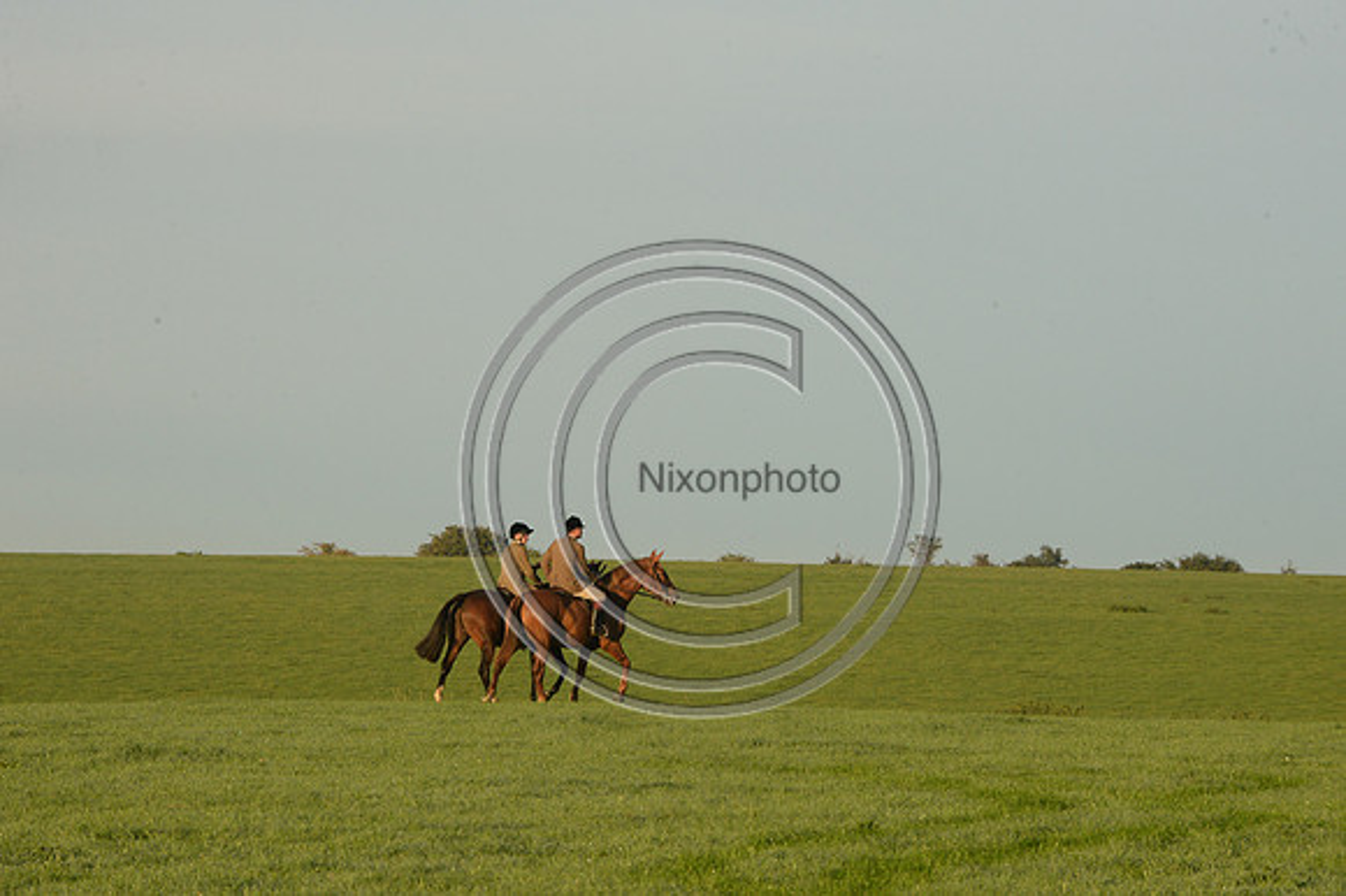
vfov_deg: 6.9
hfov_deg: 10.3
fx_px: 7473
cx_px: 673
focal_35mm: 200
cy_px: 448
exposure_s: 1/800
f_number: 13
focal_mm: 200
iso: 1600
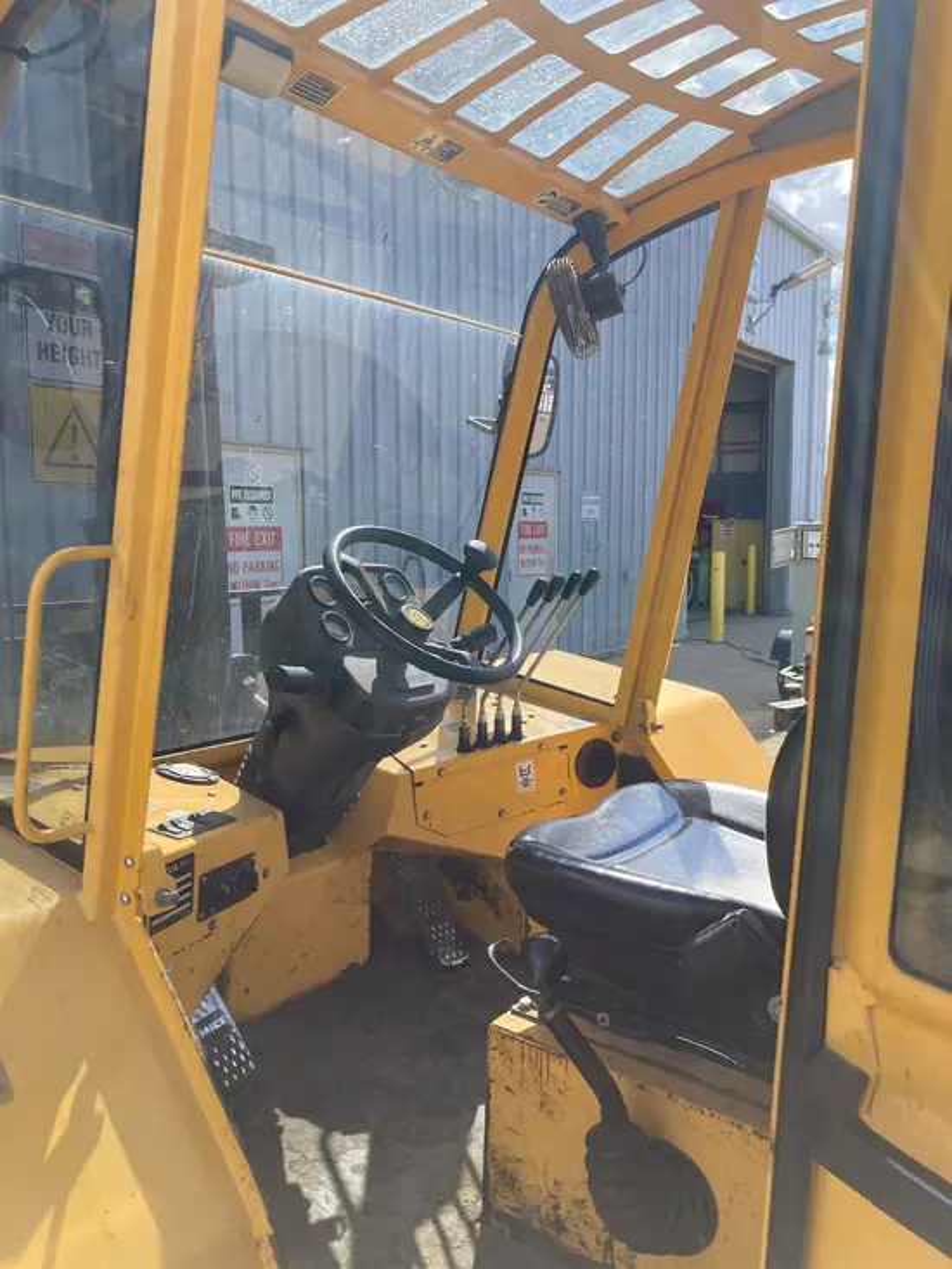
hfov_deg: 49.8
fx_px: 1026
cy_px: 634
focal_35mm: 28
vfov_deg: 63.4
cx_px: 476
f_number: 1.8
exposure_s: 1/771
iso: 20
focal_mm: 3.99
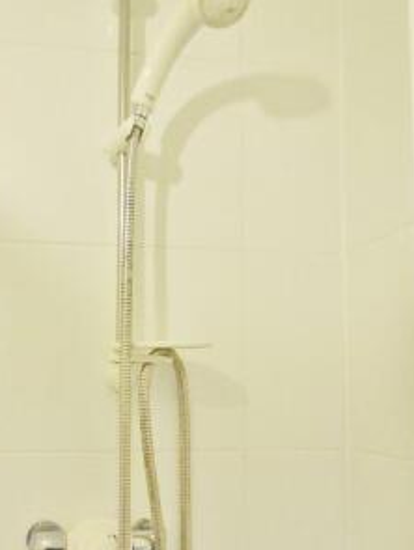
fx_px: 589
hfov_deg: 38.3
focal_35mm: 37
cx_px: 138
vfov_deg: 49.6
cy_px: 346
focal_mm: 4.5
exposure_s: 1/125
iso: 800
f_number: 3.1
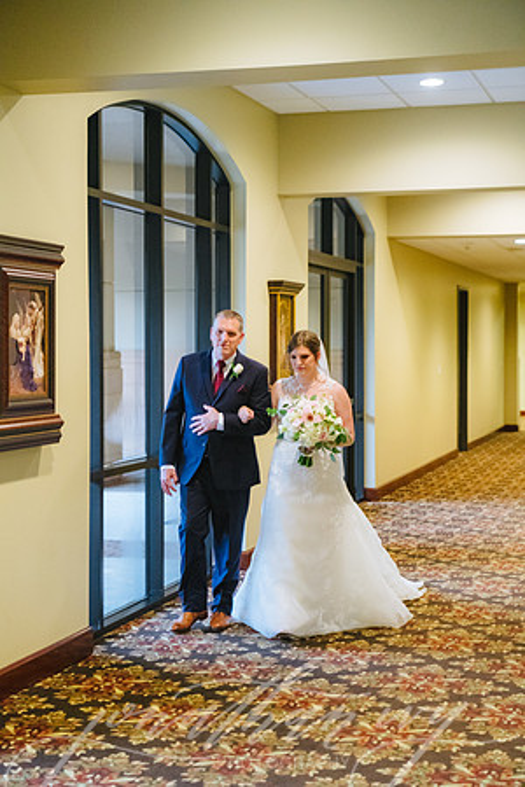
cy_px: 394
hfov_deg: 21.9
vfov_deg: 32.4
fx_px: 1356
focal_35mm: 62
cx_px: 262
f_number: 2.8
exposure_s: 1/125
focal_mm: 62
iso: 3600
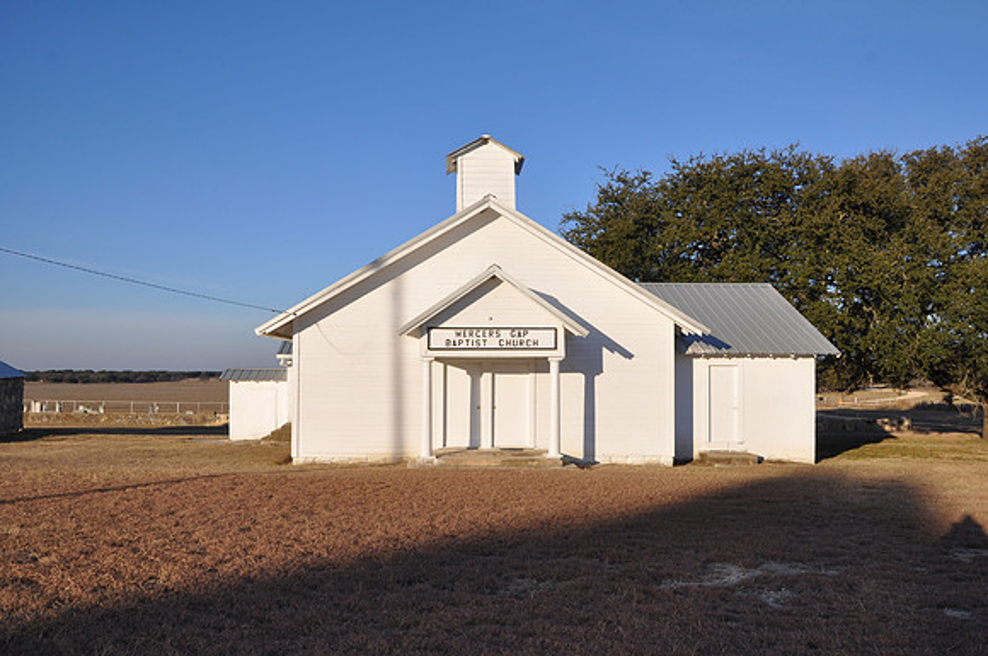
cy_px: 328
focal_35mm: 32
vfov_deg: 41.6
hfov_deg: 59.6
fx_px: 863
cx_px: 494
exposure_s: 1/160
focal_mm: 21
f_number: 13
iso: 200
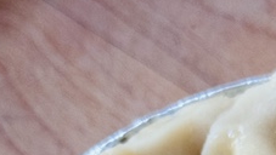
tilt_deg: -74.3
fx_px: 1347
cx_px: 332
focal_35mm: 184
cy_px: 448
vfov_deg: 6.1
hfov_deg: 11.5
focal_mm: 6.76
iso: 250
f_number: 1.78
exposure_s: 1/35
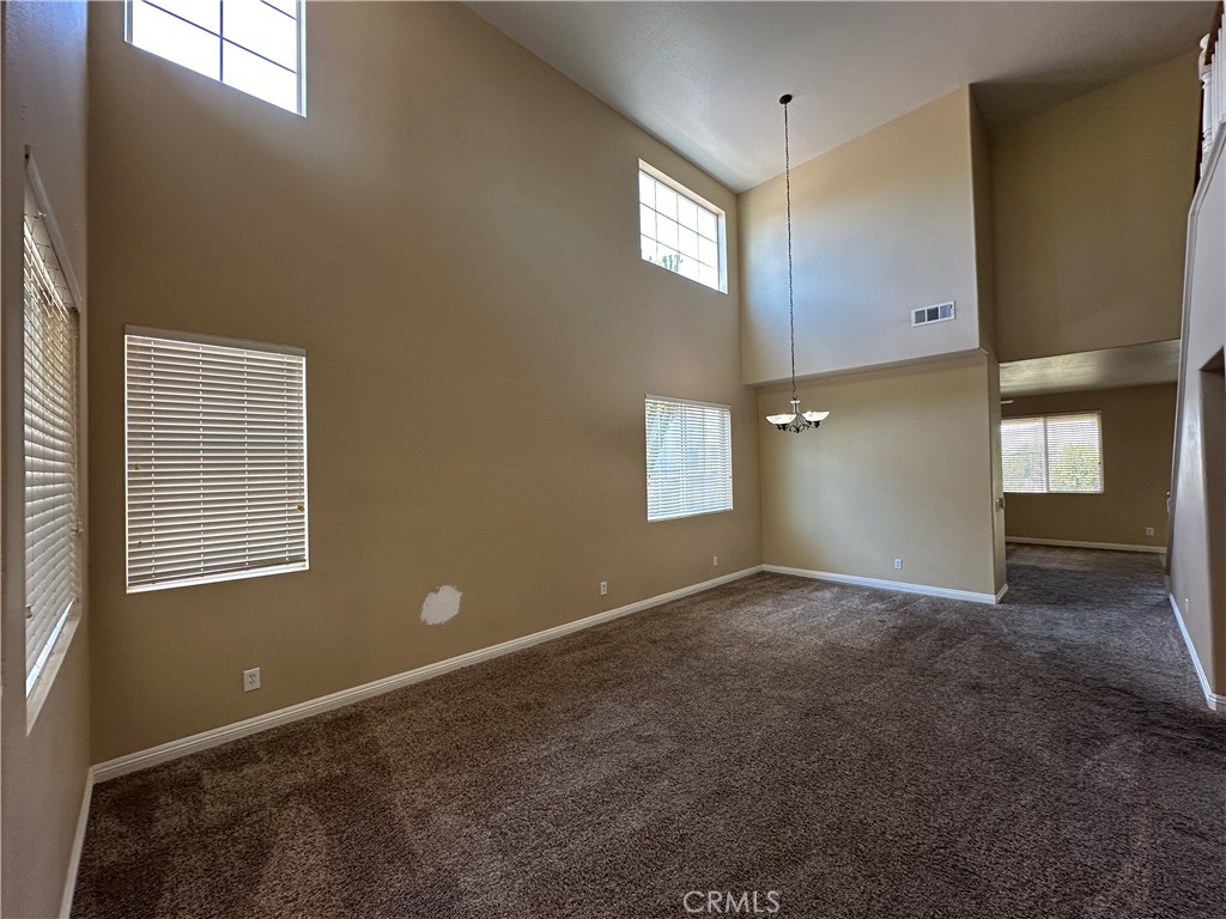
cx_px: 613
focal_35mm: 14
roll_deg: +0.9
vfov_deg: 85.7
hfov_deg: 102.1
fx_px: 496
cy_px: 460
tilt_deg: +1.7
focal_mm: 2.22
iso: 160
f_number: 2.2
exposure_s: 1/120
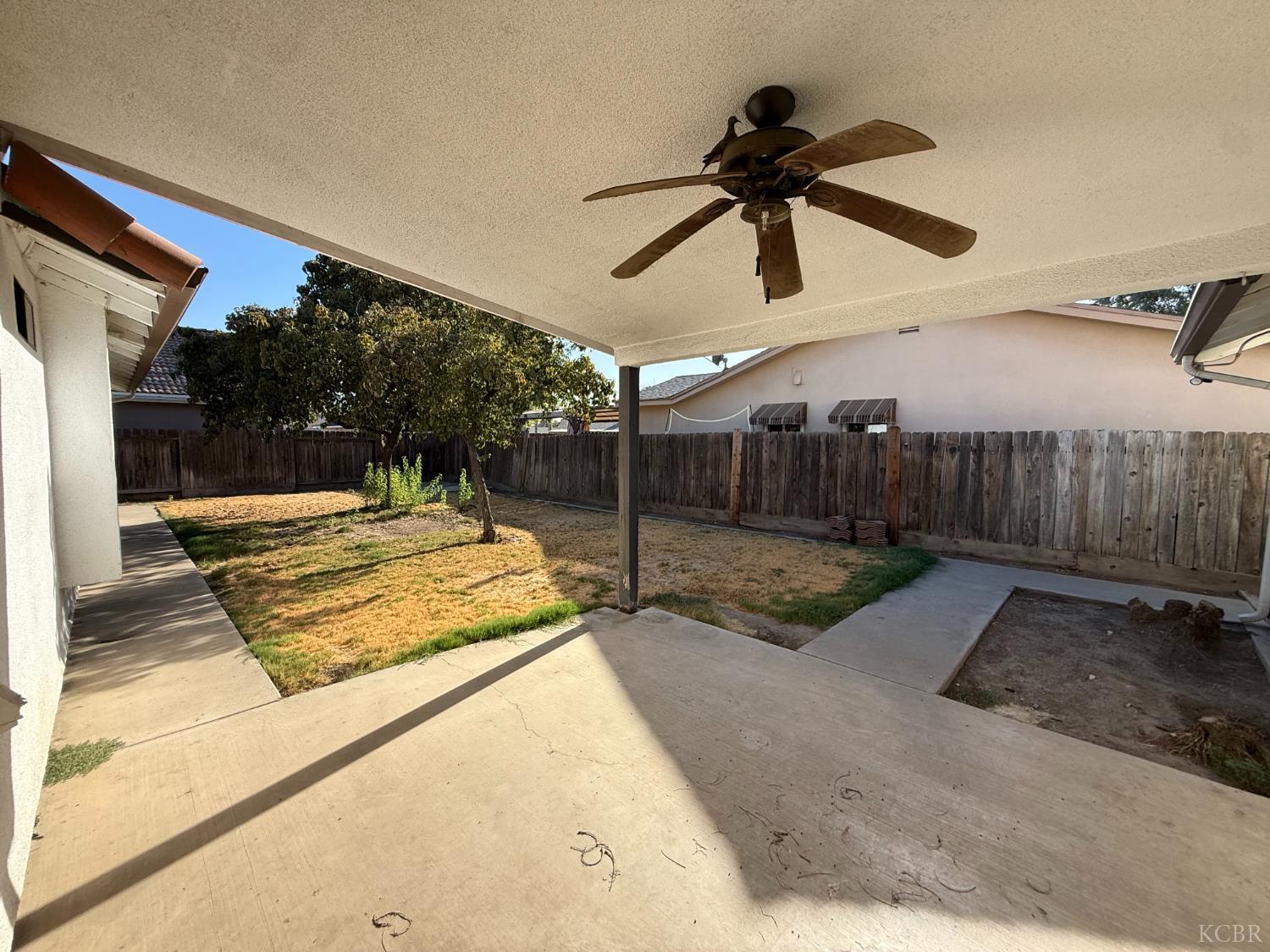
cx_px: 635
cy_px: 476
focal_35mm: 14
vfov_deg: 85.7
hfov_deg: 102.1
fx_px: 514
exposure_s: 1/901
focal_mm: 2.22
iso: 64
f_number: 2.2
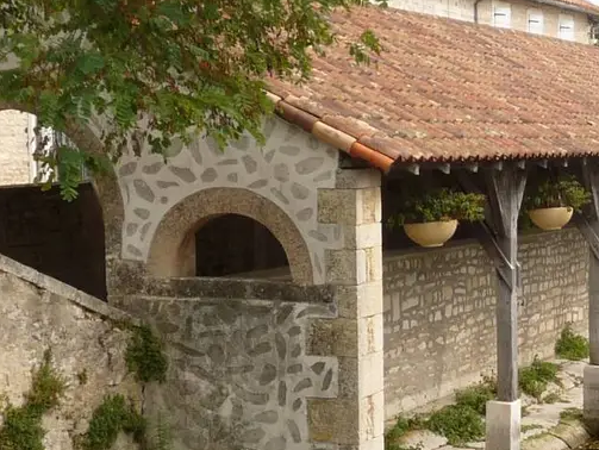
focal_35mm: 89
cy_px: 333
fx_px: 1541
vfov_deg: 16.5
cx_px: 742
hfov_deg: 20.4
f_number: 4.5
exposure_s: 1/250
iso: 100
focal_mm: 4.8
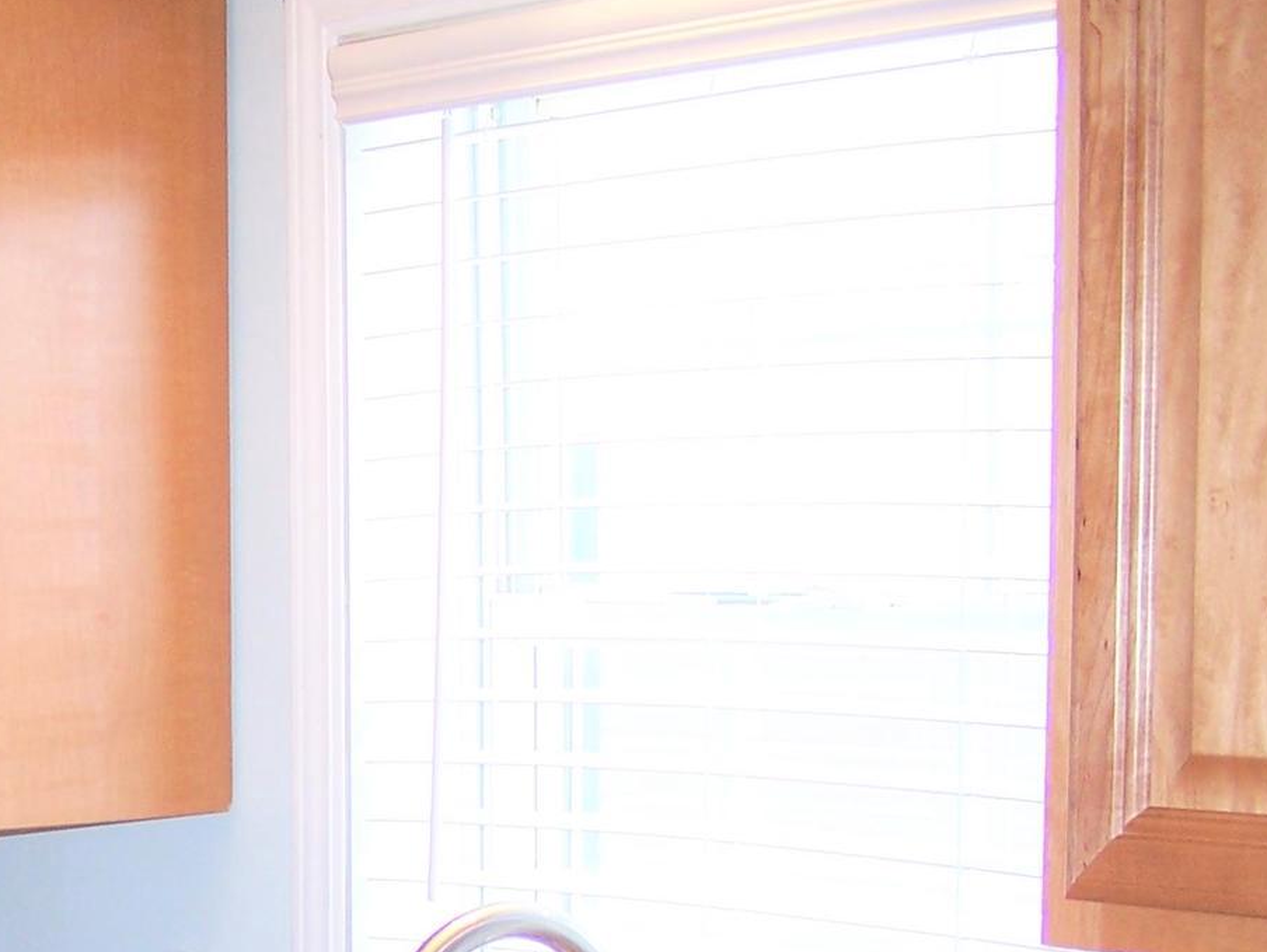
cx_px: 139
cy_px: 865
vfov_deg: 16.9
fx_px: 3149
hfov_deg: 22.2
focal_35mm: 86
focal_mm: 6.3
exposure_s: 1/60
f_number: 2.8
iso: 80
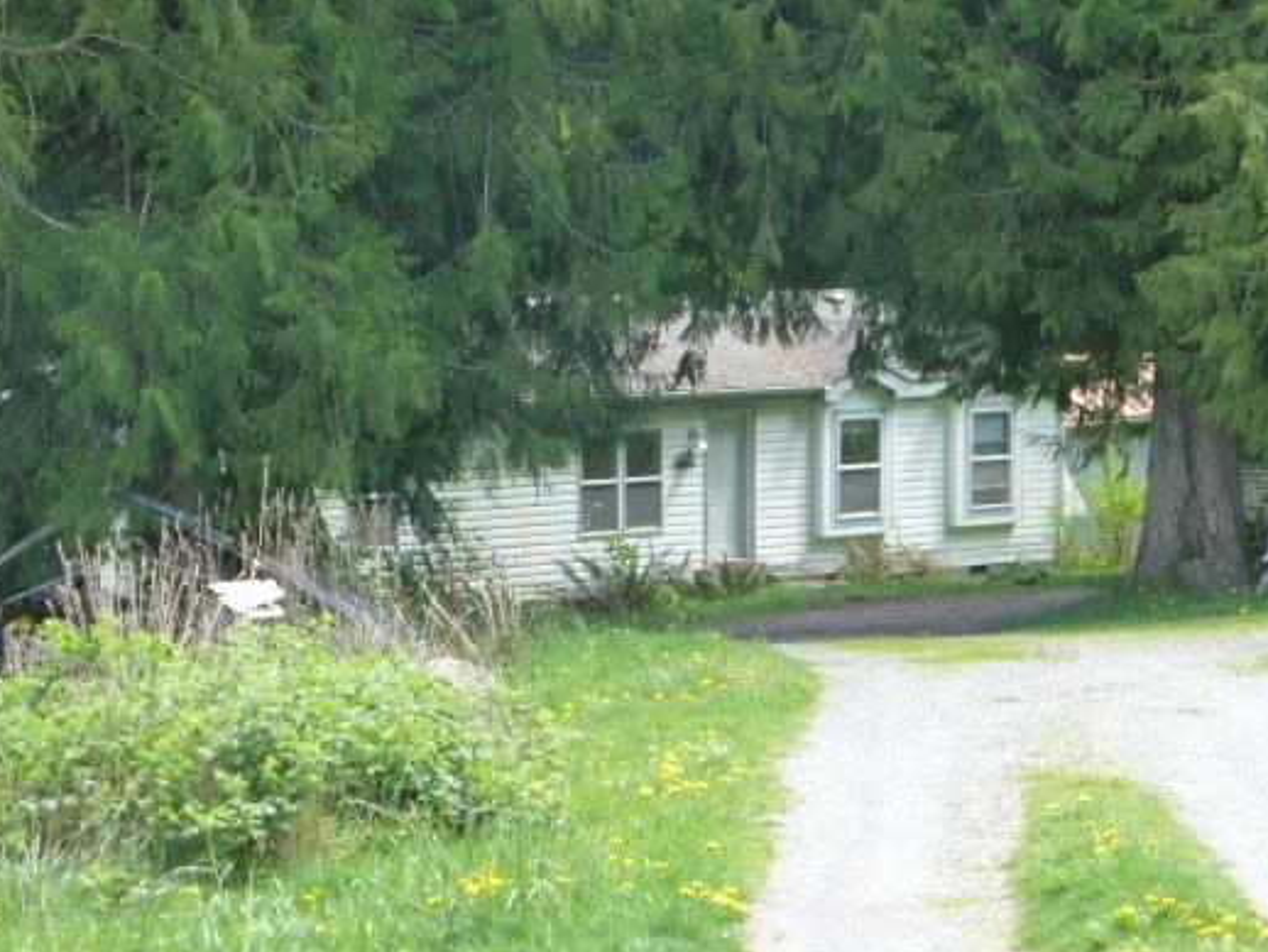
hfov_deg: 13.9
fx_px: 5204
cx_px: 570
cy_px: 467
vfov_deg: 10.5
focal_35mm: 142
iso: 160
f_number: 5.3
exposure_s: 1/80
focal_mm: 20.6
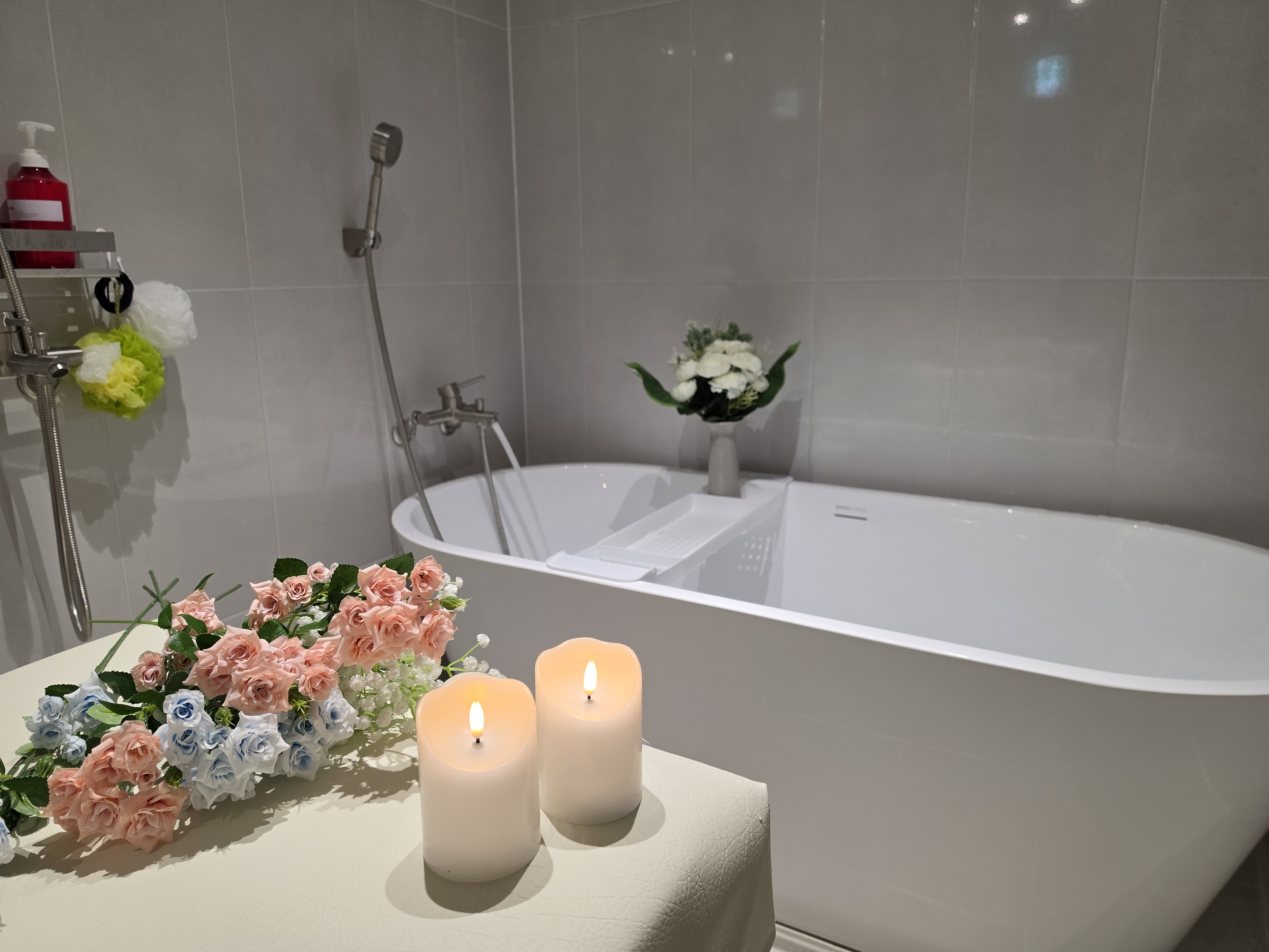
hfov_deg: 73.9
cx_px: 634
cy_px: 476
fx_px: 843
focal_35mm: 23
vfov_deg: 58.9
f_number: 1.4
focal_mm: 6.5
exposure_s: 1/120
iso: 125
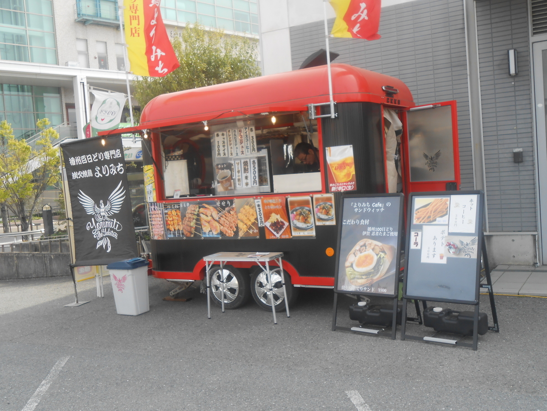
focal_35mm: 38
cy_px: 206
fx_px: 600
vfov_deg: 37.7
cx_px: 274
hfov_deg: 49.0
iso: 80
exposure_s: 1/250
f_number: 4.2
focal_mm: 6.8
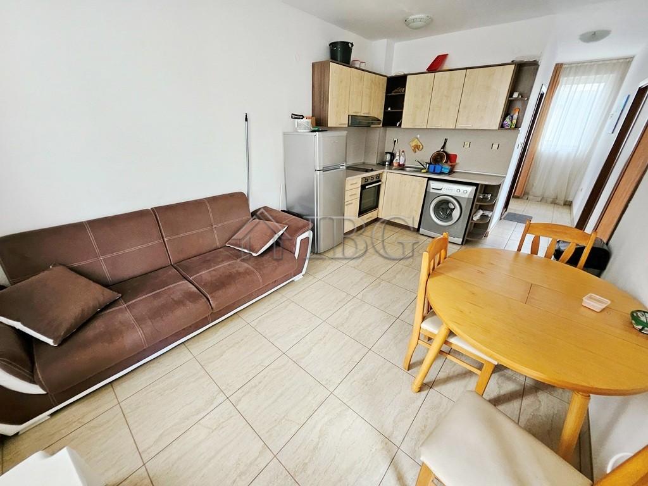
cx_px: 324
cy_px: 243
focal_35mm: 13
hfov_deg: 106.2
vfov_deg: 89.9
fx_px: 243
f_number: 2.2
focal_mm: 1.7
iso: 160
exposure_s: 1/50
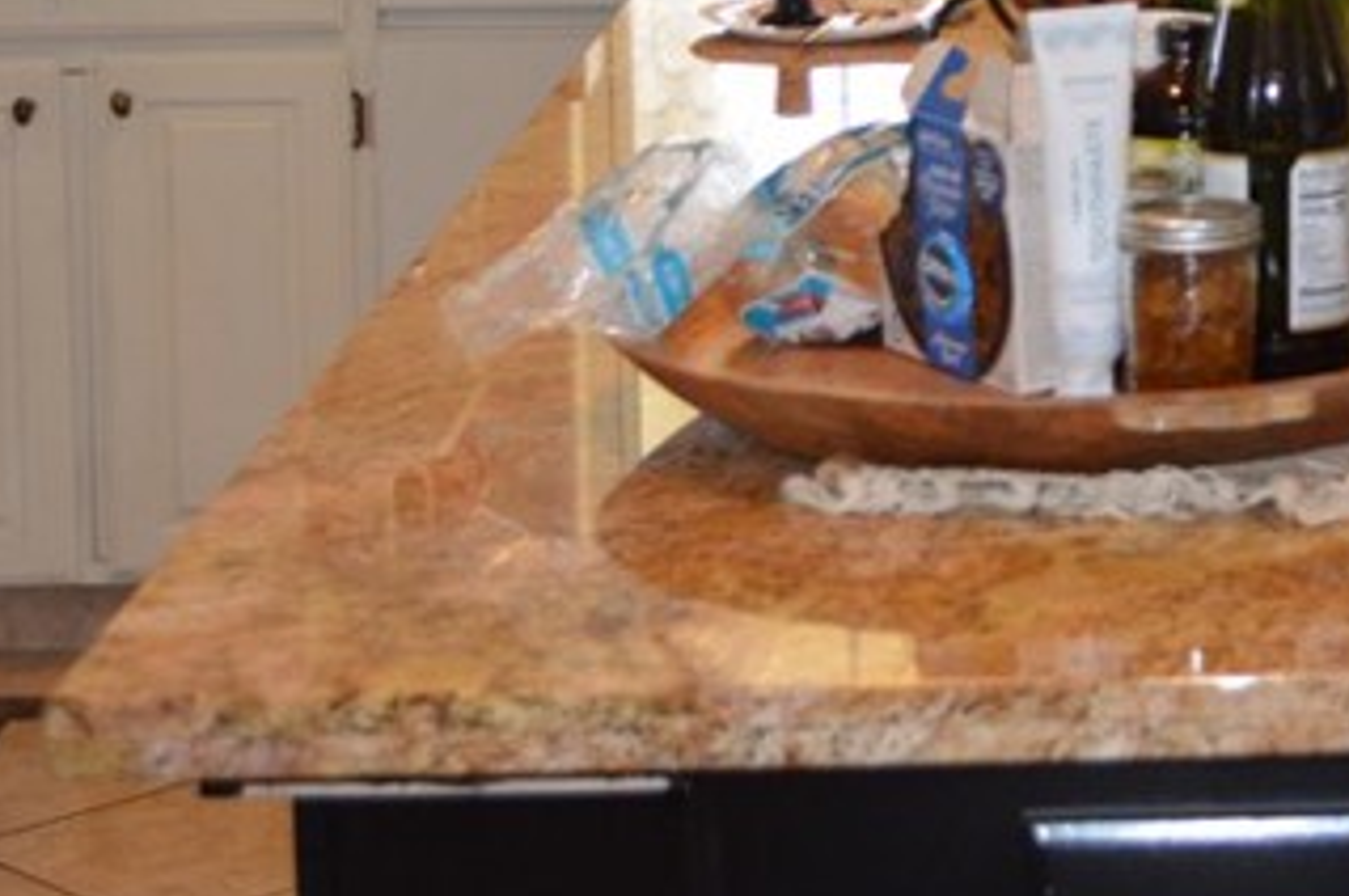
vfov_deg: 10.6
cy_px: -359
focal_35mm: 125
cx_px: 1611
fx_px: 4679
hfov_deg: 15.8
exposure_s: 1/80
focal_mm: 26
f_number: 4.2
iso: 400
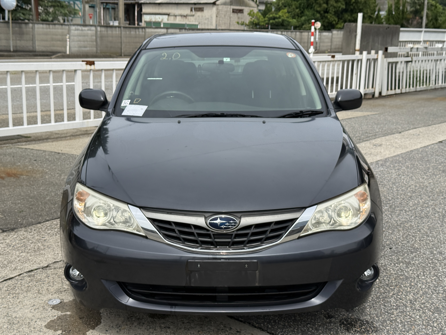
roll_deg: -1.5
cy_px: 168
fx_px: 618
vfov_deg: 30.3
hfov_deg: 39.7
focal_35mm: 48
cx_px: 223
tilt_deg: -12.0
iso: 100
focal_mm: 6.76
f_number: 1.78
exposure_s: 1/4878
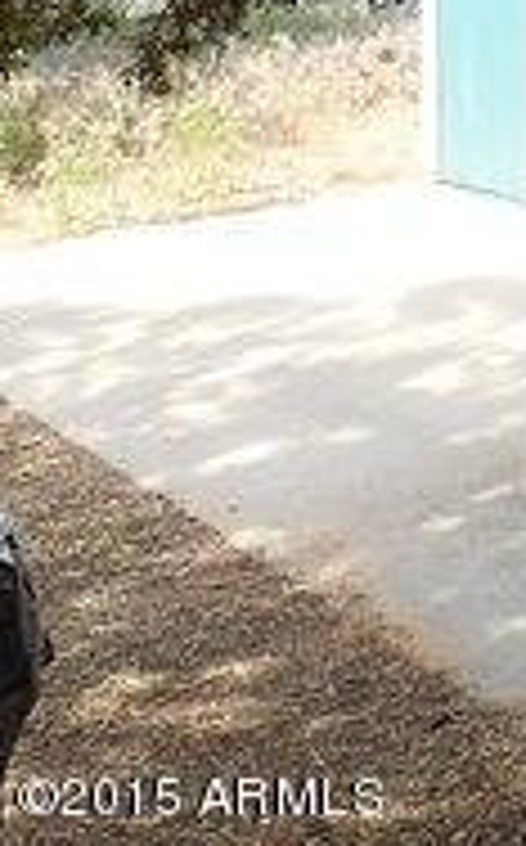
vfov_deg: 20.5
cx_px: 1430
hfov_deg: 10.8
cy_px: -194
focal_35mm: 94
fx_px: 2163
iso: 80
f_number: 3.4
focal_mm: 4.7
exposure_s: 1/250
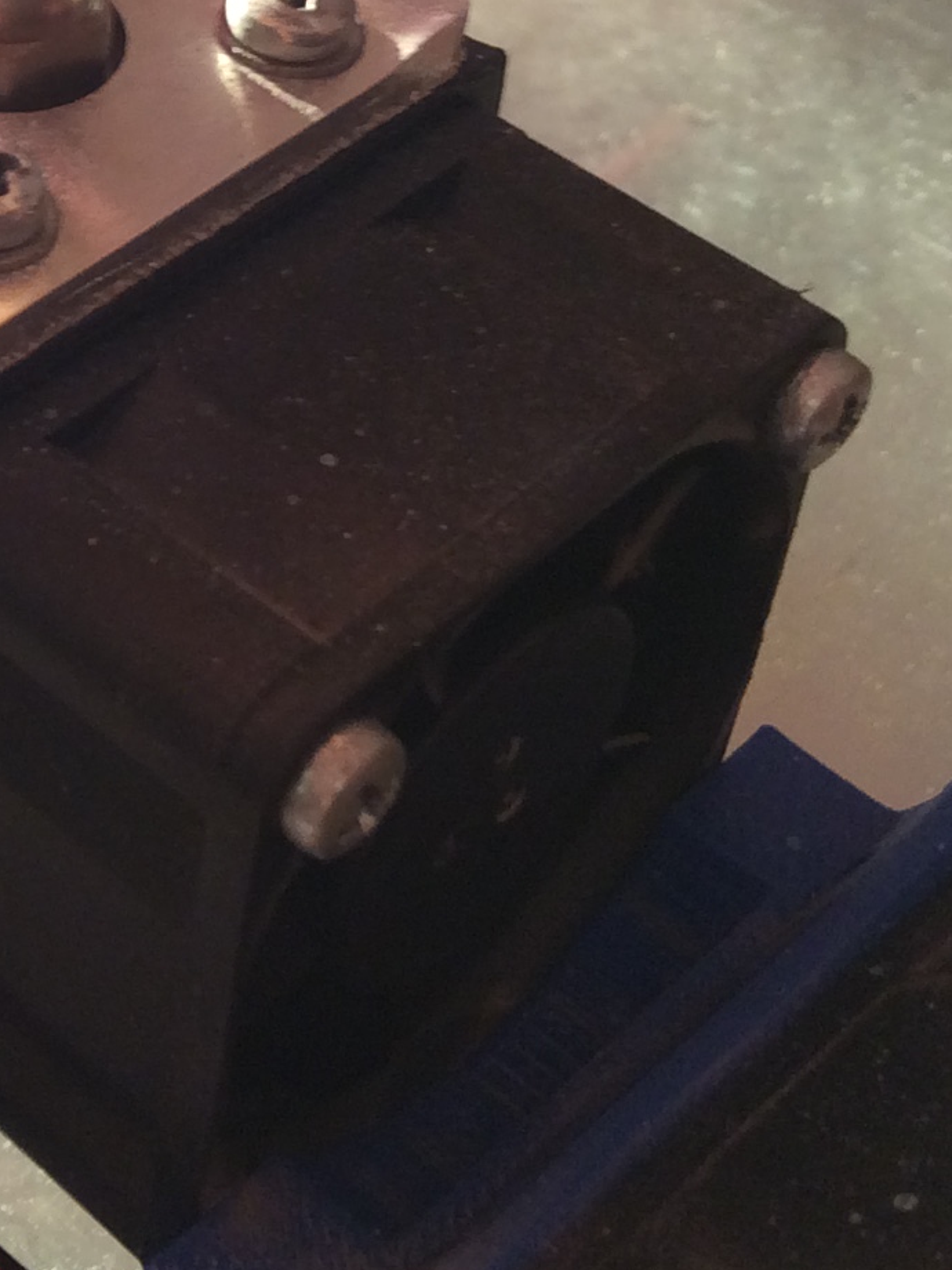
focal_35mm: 90
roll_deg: -2.7
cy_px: 119
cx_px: -171
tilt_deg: -41.2
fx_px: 3300
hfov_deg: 15.8
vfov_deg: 21.3
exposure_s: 1/25
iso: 40
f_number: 2.4
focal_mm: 3.3
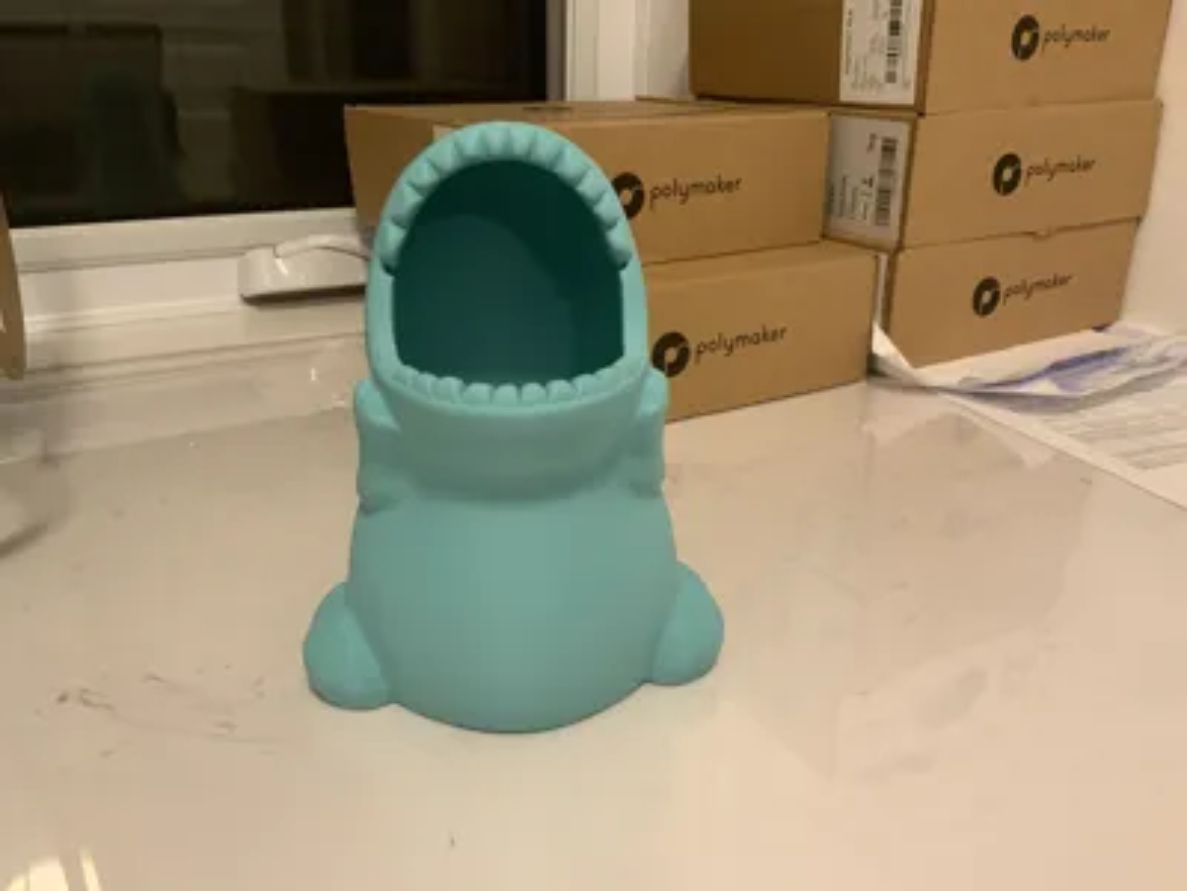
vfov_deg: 48.2
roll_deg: -1.5
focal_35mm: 29
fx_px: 994
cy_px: 446
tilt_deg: -20.9
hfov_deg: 61.7
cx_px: 594
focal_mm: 3
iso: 160
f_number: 1.8
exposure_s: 1/60
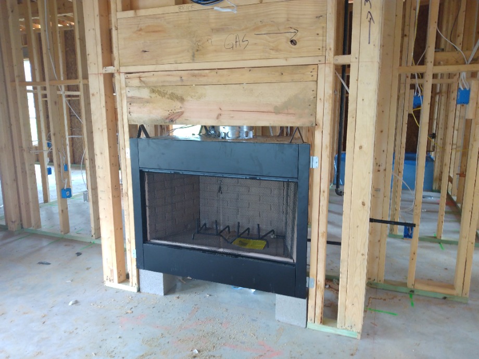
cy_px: 180
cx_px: 240
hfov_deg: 81.7
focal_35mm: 20
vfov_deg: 66.0
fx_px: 277
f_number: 2
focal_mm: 3.54
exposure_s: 1/30
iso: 222
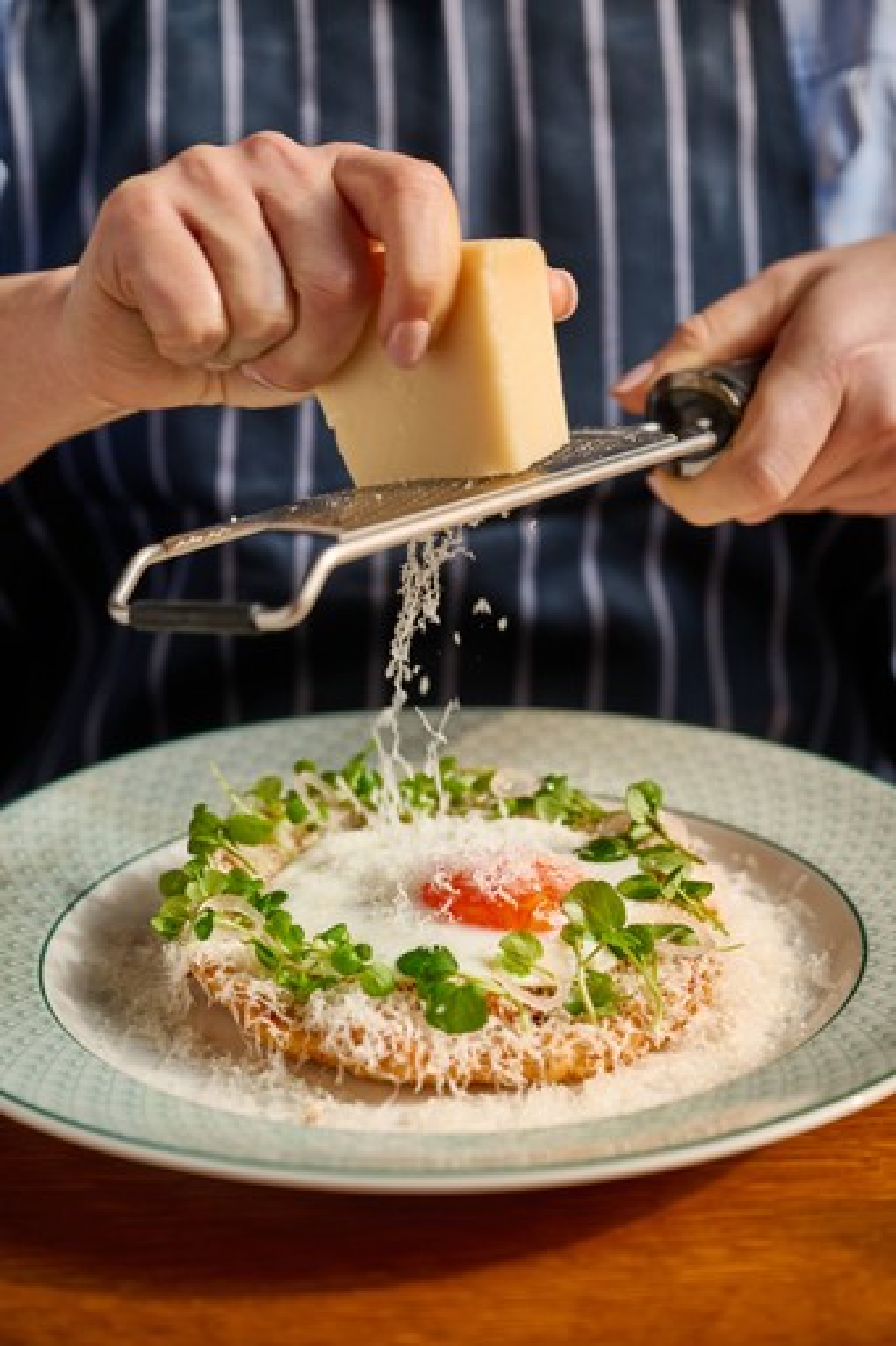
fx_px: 2578
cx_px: 448
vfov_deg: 29.3
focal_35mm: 69
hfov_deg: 19.7
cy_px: 673
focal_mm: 69
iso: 160
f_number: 4.5
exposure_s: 1/400
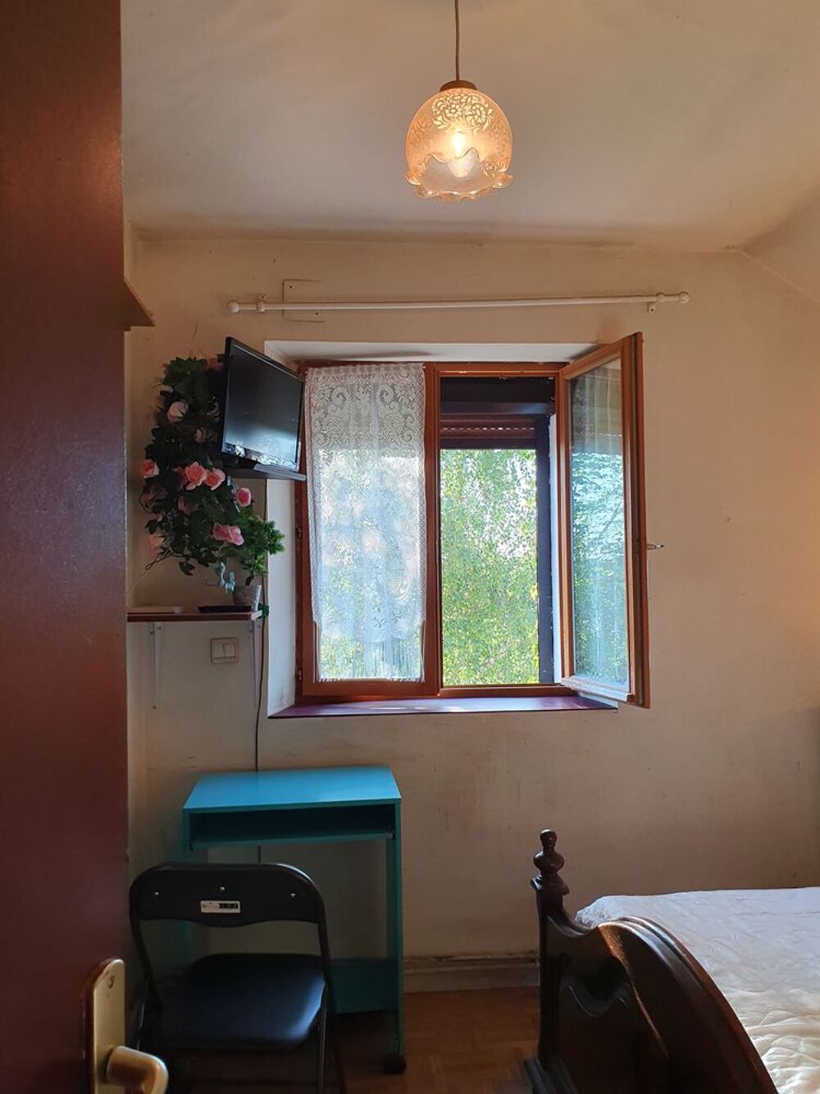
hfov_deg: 53.1
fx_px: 821
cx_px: 410
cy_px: 547
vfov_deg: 67.3
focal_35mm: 26
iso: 100
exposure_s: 1/100
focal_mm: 4.32
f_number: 2.4
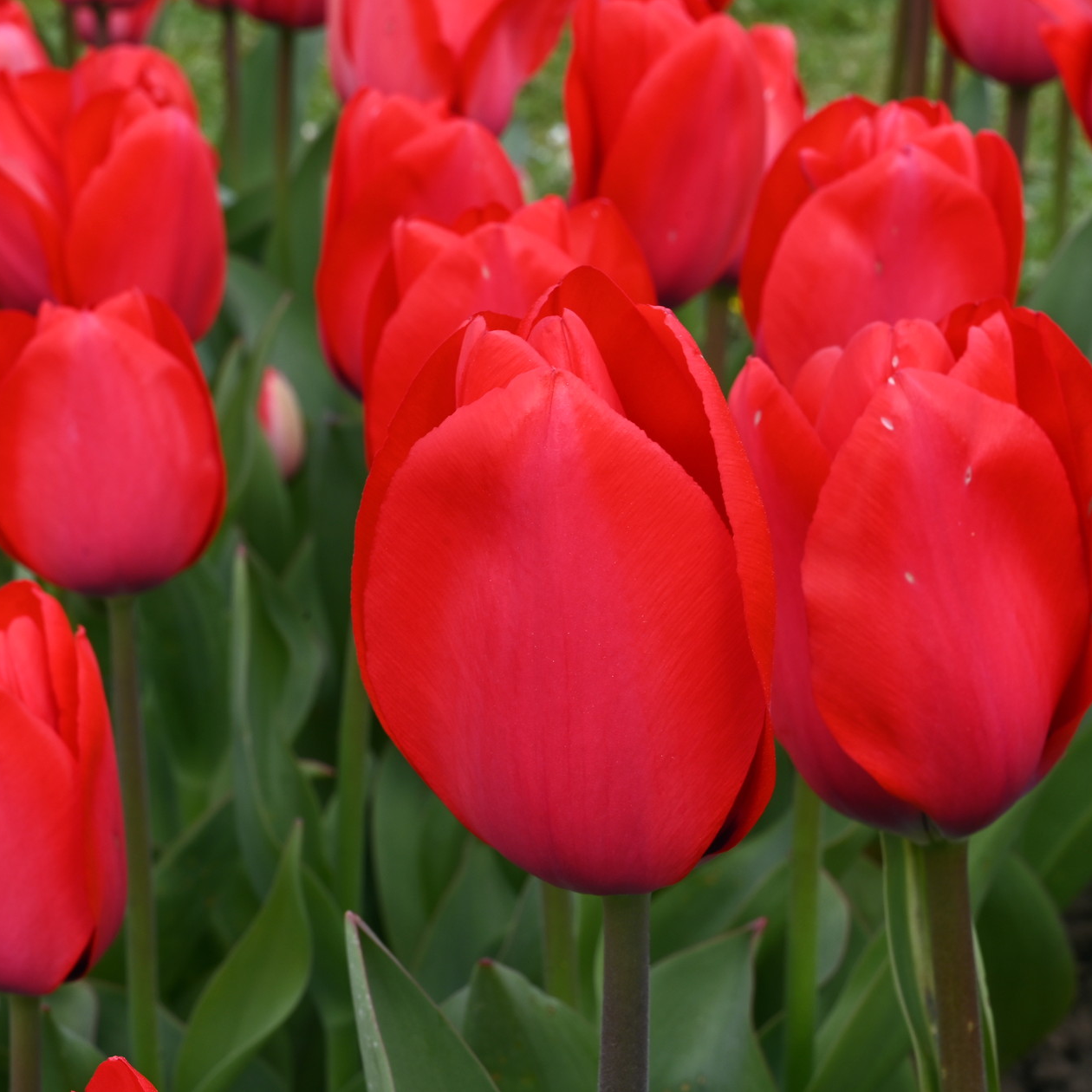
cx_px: 368
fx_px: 2356
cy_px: 539
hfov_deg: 26.0
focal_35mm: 66
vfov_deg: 26.1
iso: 200
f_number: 16
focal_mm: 51
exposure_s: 1/60
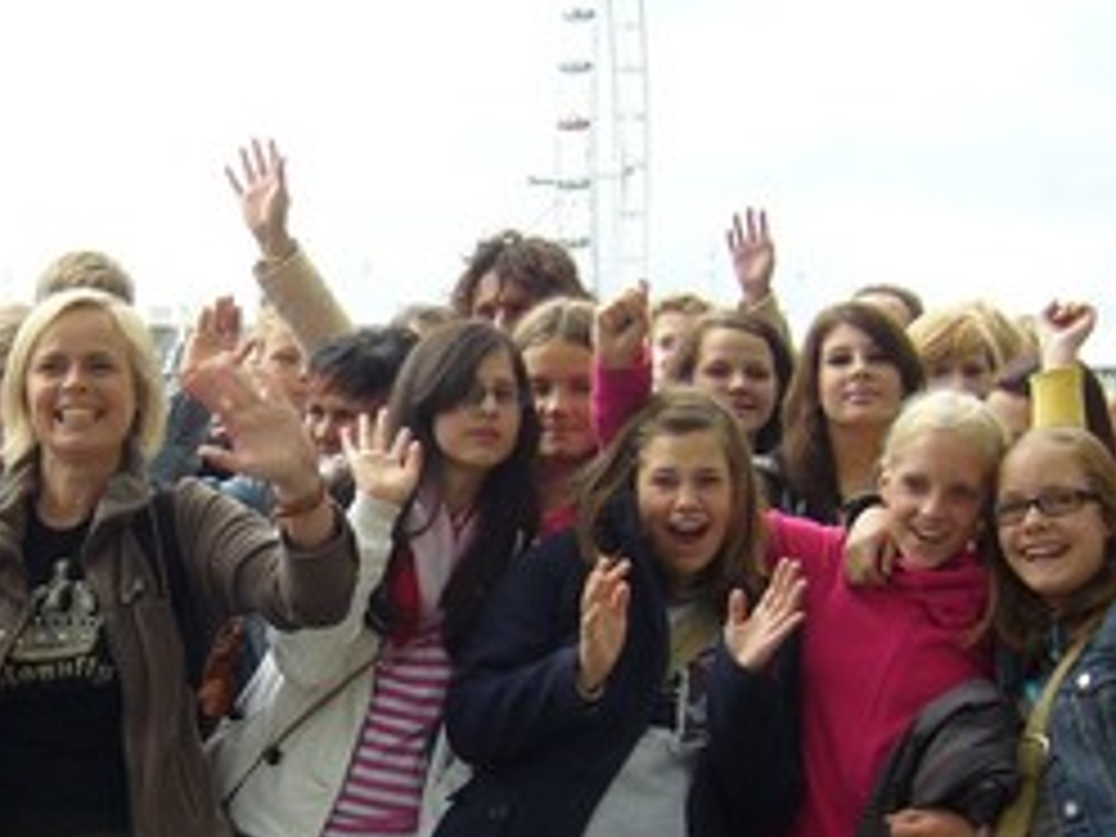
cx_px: 279
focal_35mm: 79
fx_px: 2547
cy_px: 508
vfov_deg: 18.6
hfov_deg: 24.4
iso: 80
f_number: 2.8
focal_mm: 5.8
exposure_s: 1/250
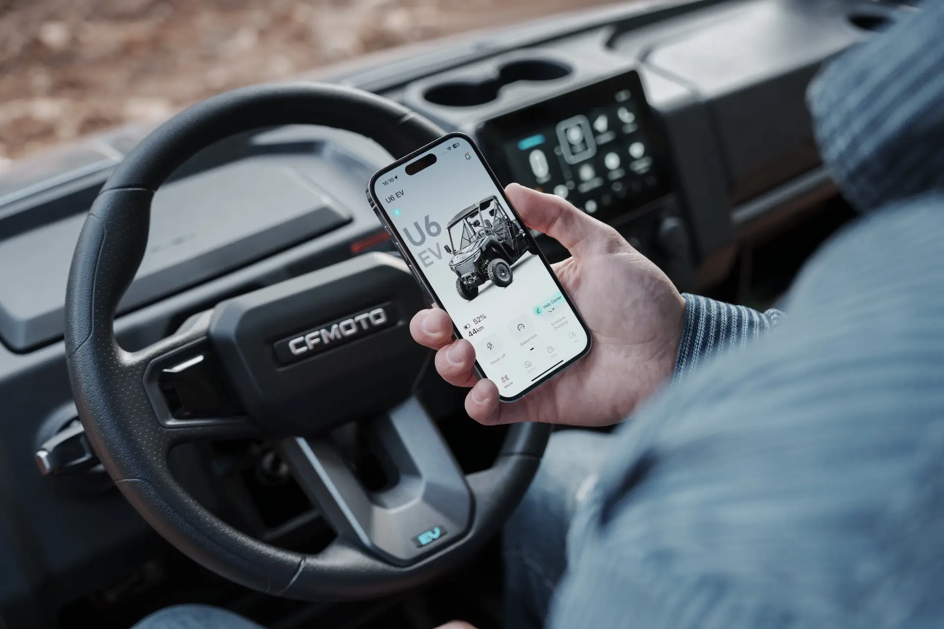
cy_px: 314
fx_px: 1148
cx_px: 472
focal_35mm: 44
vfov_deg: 30.6
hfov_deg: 44.7
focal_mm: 43.8
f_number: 3.5
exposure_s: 1/160
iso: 400
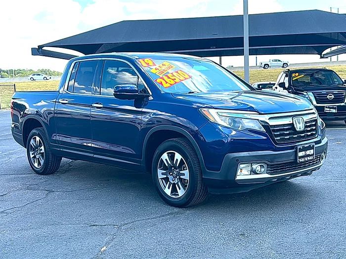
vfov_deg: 37.7
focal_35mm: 38
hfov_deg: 49.0
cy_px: 130
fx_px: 380
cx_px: 173
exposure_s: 1/1325
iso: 100
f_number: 1.78
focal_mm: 6.86
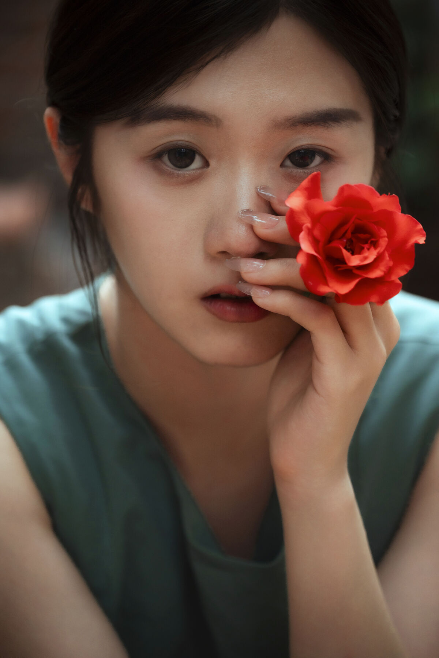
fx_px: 2193
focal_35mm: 120
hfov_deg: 11.4
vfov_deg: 17.1
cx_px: 220
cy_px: 329
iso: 500
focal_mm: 120
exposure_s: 1/125
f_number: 4
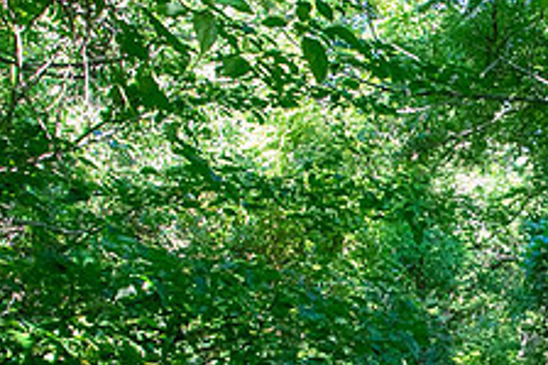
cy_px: 369
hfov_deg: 27.0
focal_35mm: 70
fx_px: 1065
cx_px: 568
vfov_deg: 18.9
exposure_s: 1/60
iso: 2800
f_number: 18
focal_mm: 18
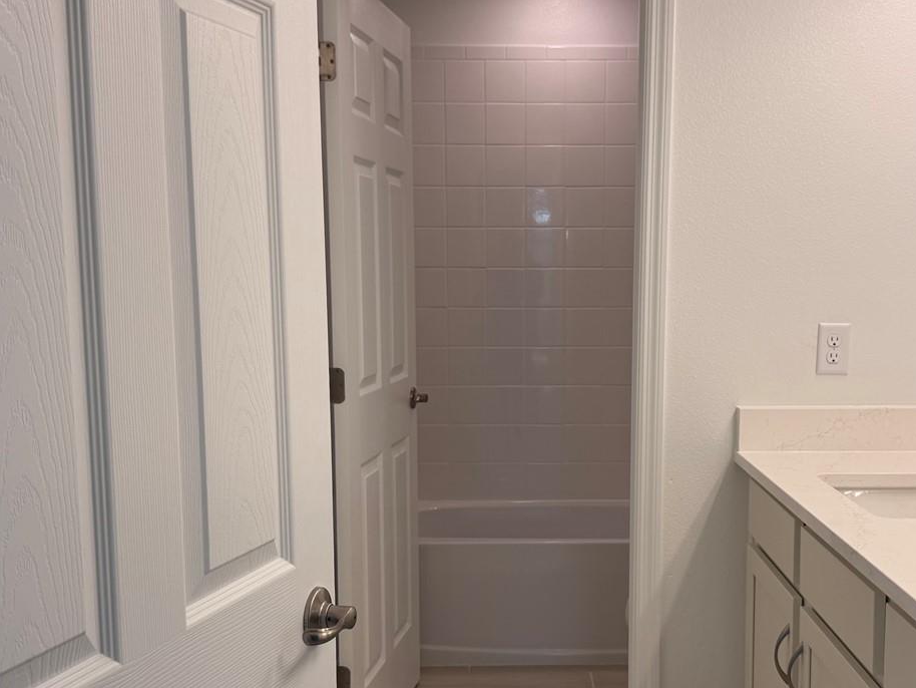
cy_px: 408
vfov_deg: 34.3
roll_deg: -0.9
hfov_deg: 44.6
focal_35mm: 42
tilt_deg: -8.1
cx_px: 528
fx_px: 1112
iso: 64
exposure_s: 1/256
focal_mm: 6.76
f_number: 1.78
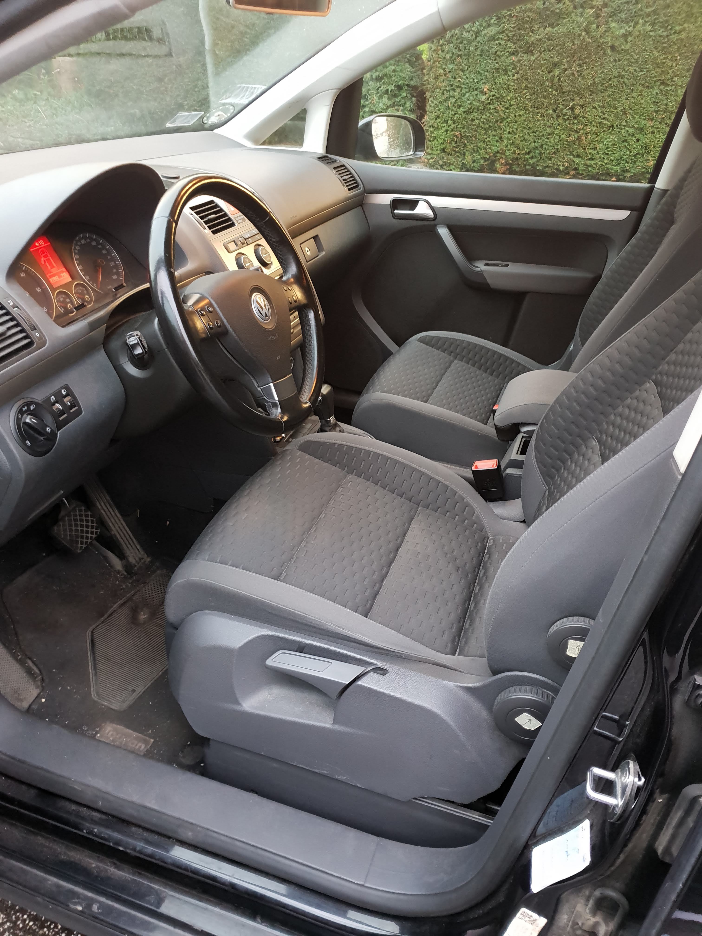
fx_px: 703
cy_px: 468
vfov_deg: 67.3
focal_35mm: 26
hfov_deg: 53.1
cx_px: 351
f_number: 1.5
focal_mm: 4.3
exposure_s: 1/20
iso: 250
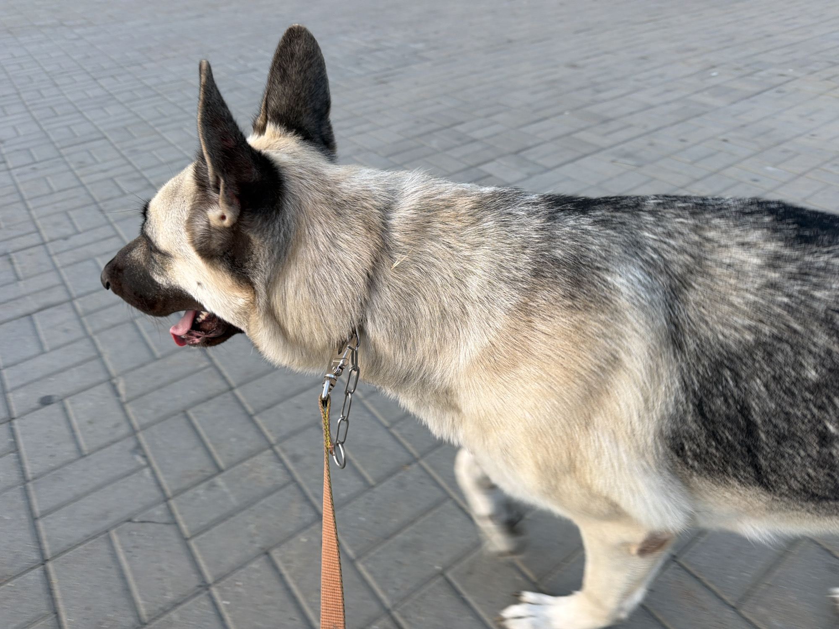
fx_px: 582
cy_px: 314
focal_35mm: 24
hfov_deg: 71.6
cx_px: 420
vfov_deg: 56.8
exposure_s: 1/123
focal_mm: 6.76
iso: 50
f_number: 1.78
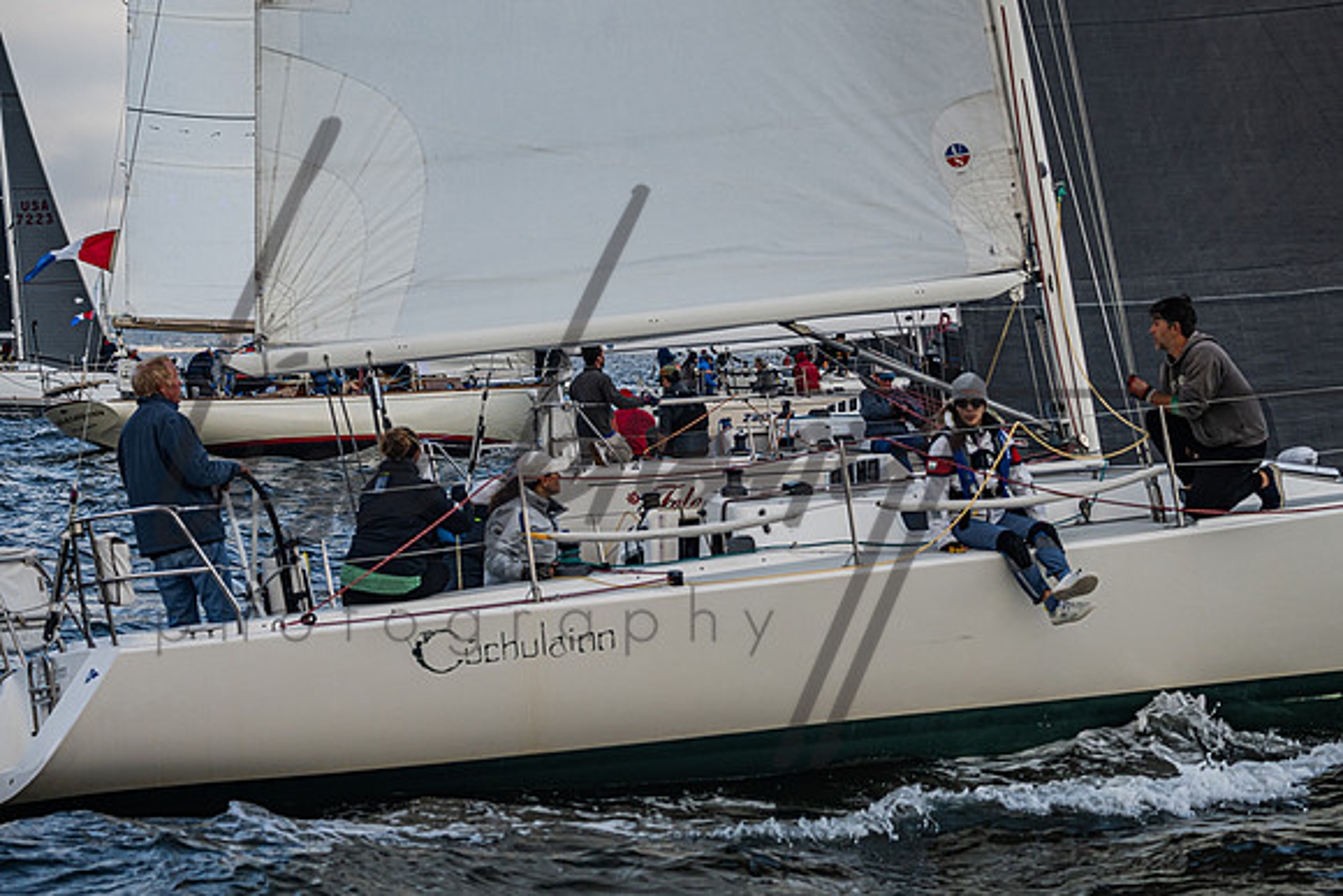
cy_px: 384
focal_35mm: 121
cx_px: 726
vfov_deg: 11.3
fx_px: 4517
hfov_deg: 16.9
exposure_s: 1/1600
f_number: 5.6
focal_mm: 100
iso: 400
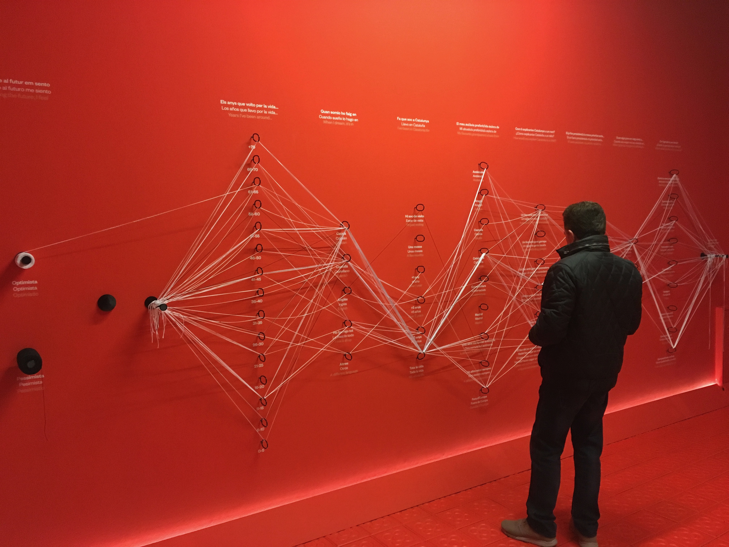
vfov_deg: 48.2
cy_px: 274
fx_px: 611
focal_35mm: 29
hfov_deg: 61.7
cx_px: 364
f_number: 2.2
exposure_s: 1/17
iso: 250
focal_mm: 4.15
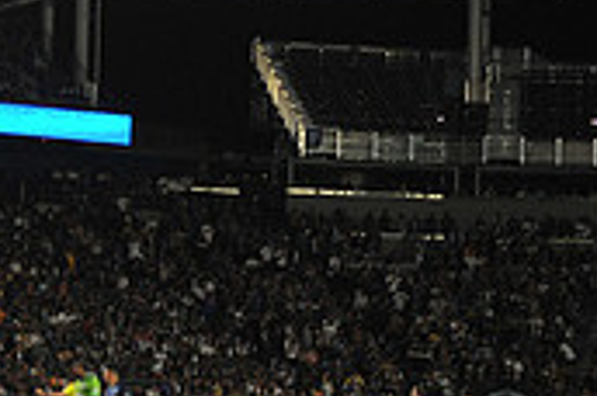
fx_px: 3906
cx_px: -104
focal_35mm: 236
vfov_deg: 5.8
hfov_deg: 8.6
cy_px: 233
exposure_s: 1/1600
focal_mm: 70
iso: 1600
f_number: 2.8
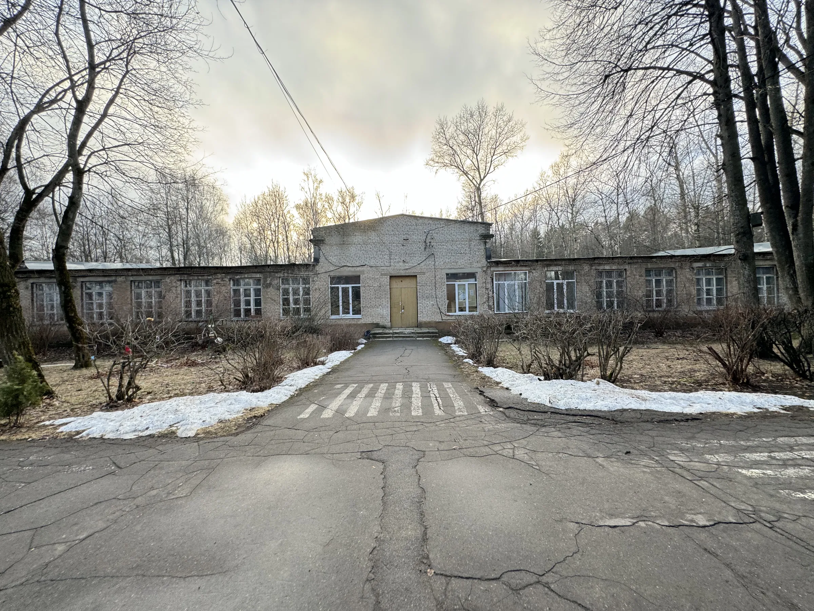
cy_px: 306
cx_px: 407
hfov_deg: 102.1
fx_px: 329
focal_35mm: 14
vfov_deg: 85.7
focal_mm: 2.22
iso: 80
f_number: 2.2
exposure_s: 1/99
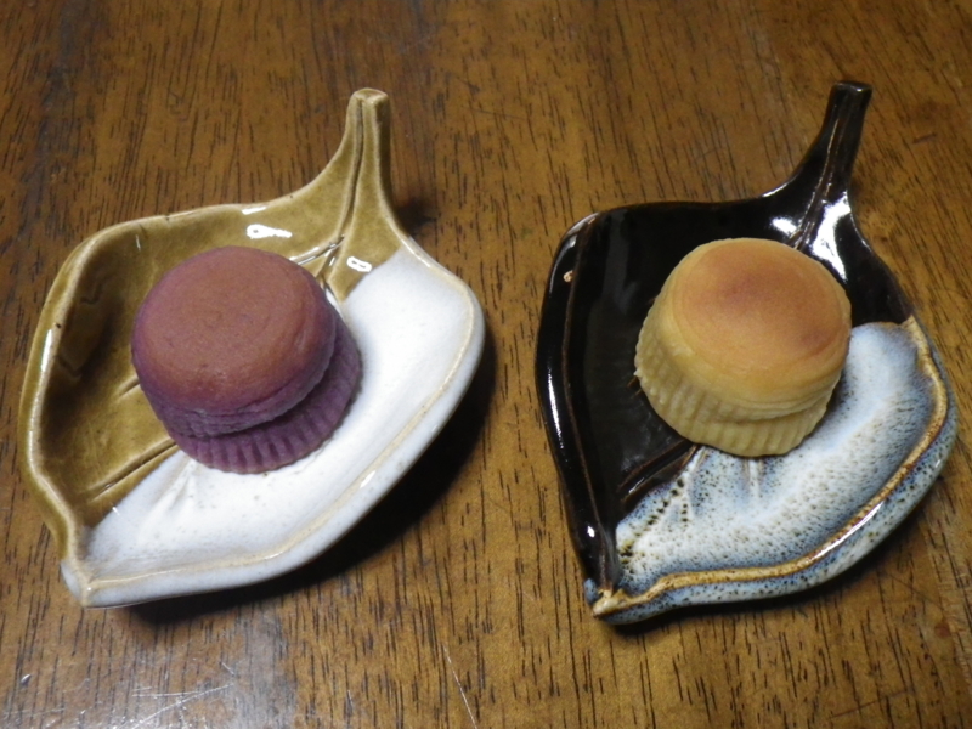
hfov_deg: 54.0
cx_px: 486
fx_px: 955
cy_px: 364
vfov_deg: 41.8
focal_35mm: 34
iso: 800
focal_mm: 6.1
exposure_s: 1/50
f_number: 3.8
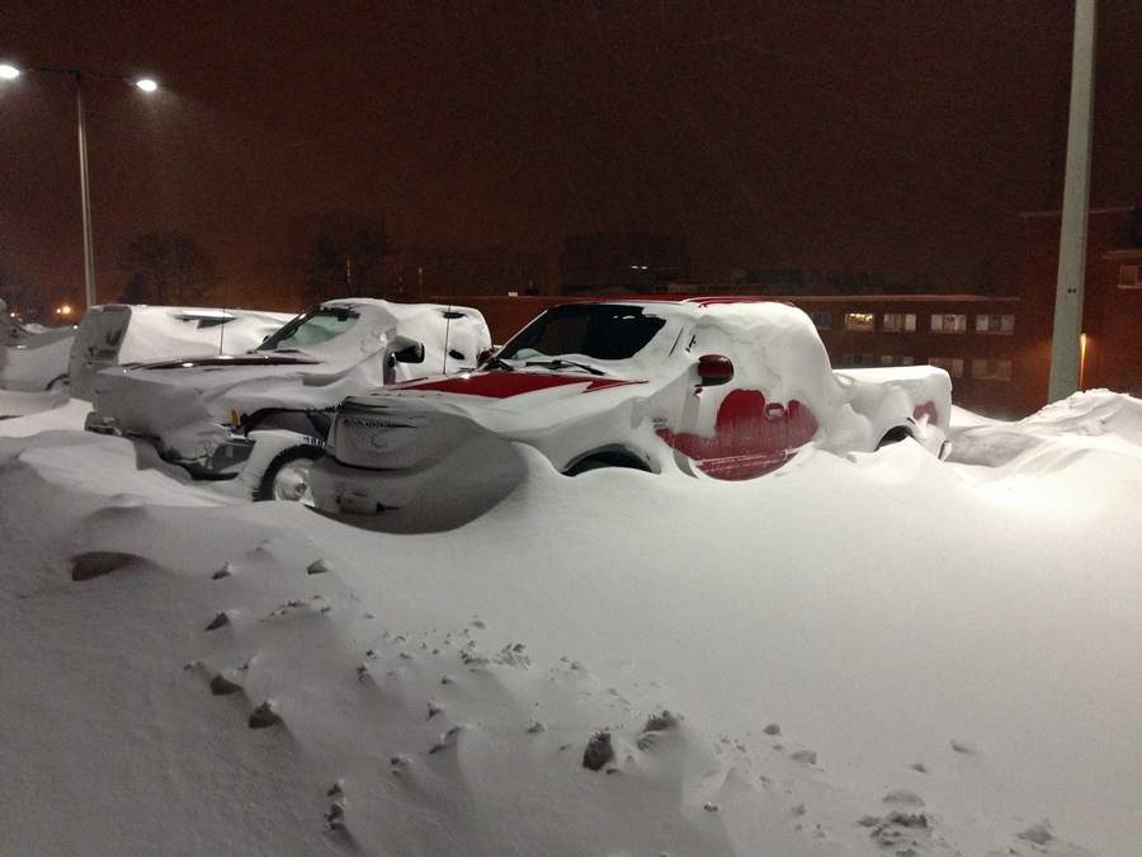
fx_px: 1089
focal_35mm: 33
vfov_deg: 42.9
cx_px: 571
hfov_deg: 55.4
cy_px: 428
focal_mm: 4.1
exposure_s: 1/20
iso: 320
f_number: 2.4
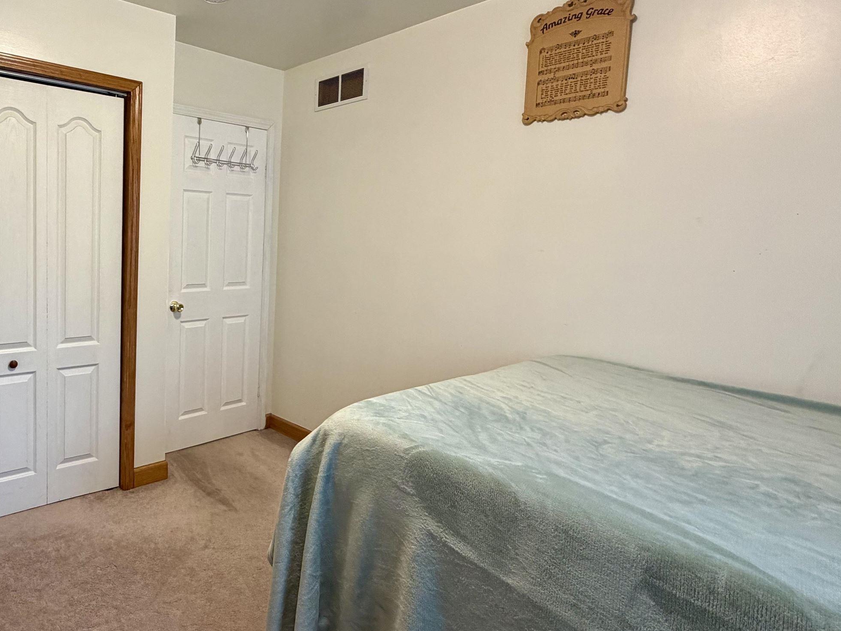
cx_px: 206
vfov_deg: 60.9
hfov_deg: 71.0
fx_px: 534
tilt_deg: -6.1
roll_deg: -1.7
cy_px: 282
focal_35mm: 22
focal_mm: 2.22
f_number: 2.2
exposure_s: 1/60
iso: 250
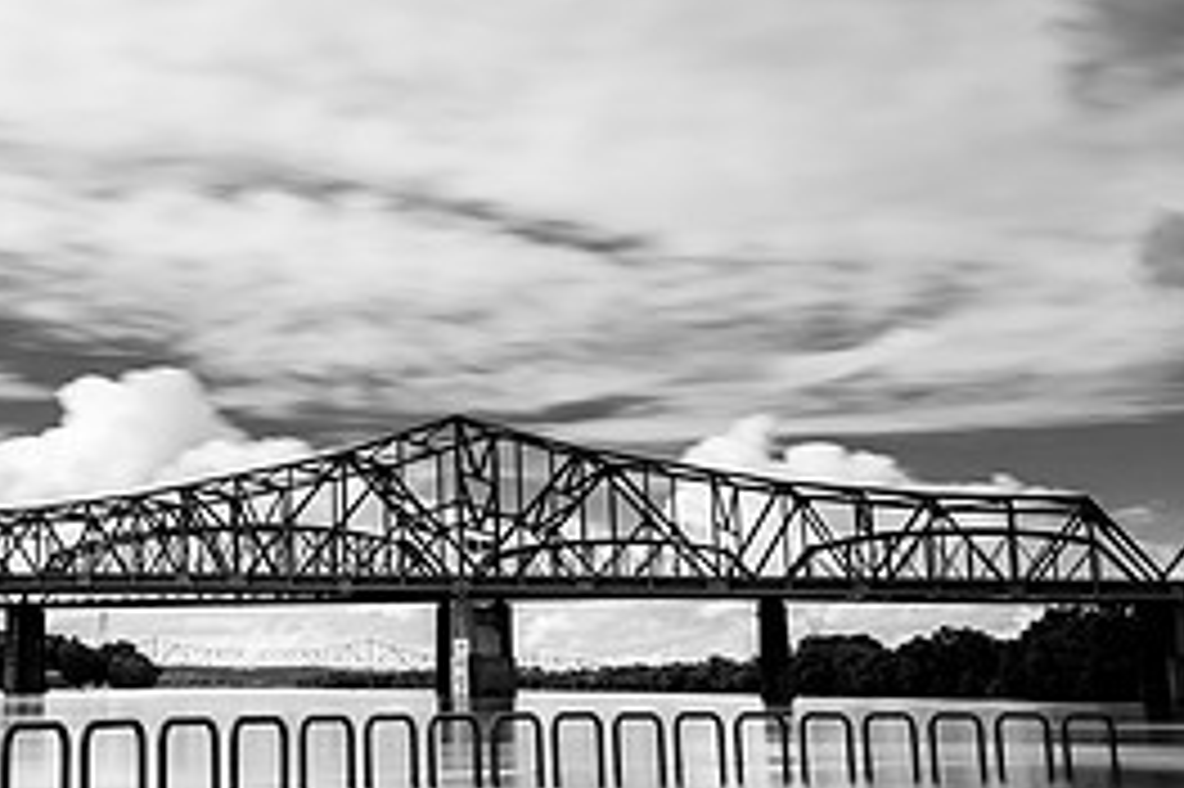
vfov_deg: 25.5
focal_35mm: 53
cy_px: 362
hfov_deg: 35.7
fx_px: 1742
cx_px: 162
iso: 64
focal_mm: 24
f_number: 16
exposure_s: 30
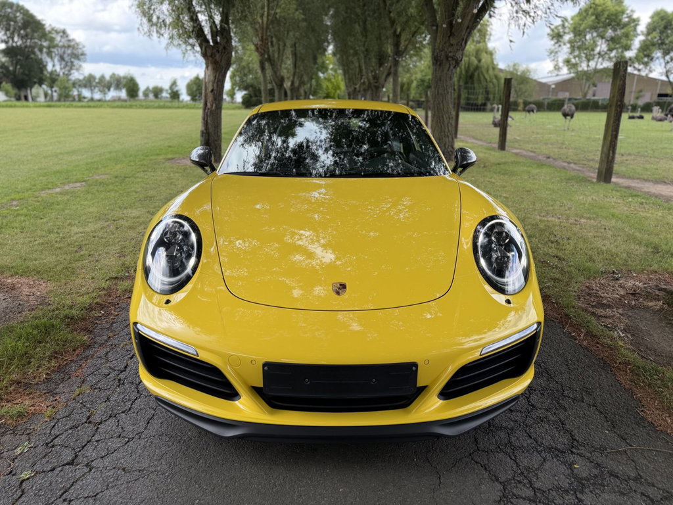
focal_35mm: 24
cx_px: 336
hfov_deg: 71.6
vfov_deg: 56.8
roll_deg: -0.8
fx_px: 467
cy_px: 252
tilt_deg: -17.3
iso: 100
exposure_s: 1/1271
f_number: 1.78
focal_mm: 6.76
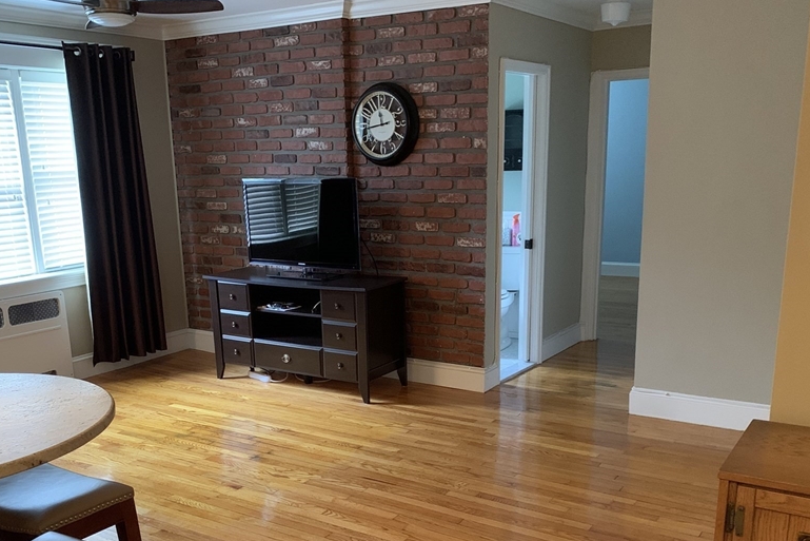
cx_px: 382
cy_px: 378
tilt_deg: -15.2
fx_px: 810
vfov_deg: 36.4
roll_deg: +1.7
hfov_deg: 53.1
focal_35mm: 36
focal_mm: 4.25
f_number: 1.8
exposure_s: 1/30
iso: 400
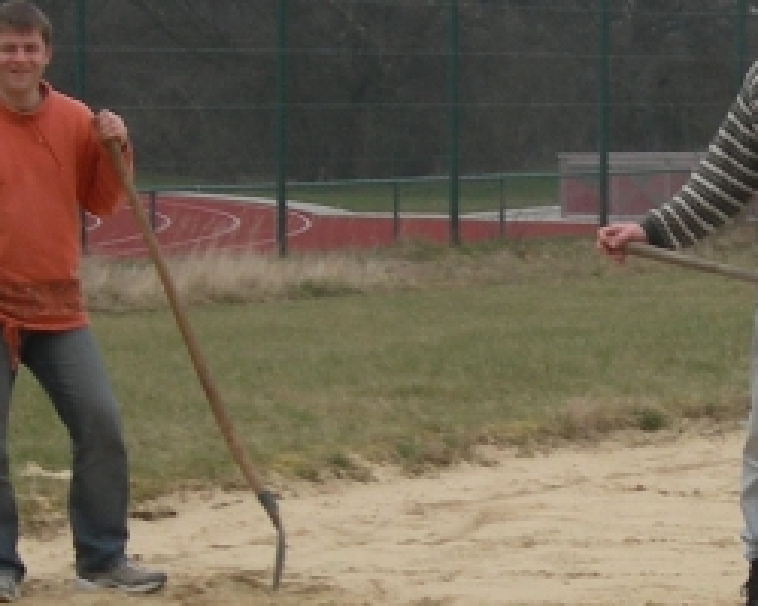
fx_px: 3679
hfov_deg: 11.7
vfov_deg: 9.4
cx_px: 670
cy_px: 458
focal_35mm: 164
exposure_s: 1/187
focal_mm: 8.5
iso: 50
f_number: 4.9
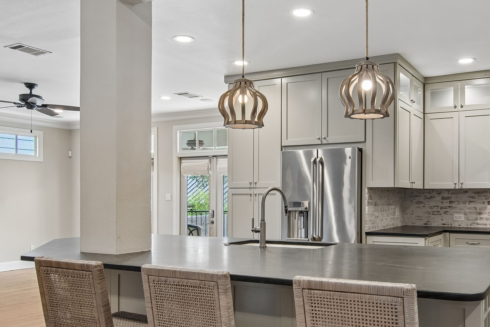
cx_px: 289
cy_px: 199
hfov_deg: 52.8
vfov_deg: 36.7
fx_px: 490
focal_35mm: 36
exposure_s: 1/15
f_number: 8
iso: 320
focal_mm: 12
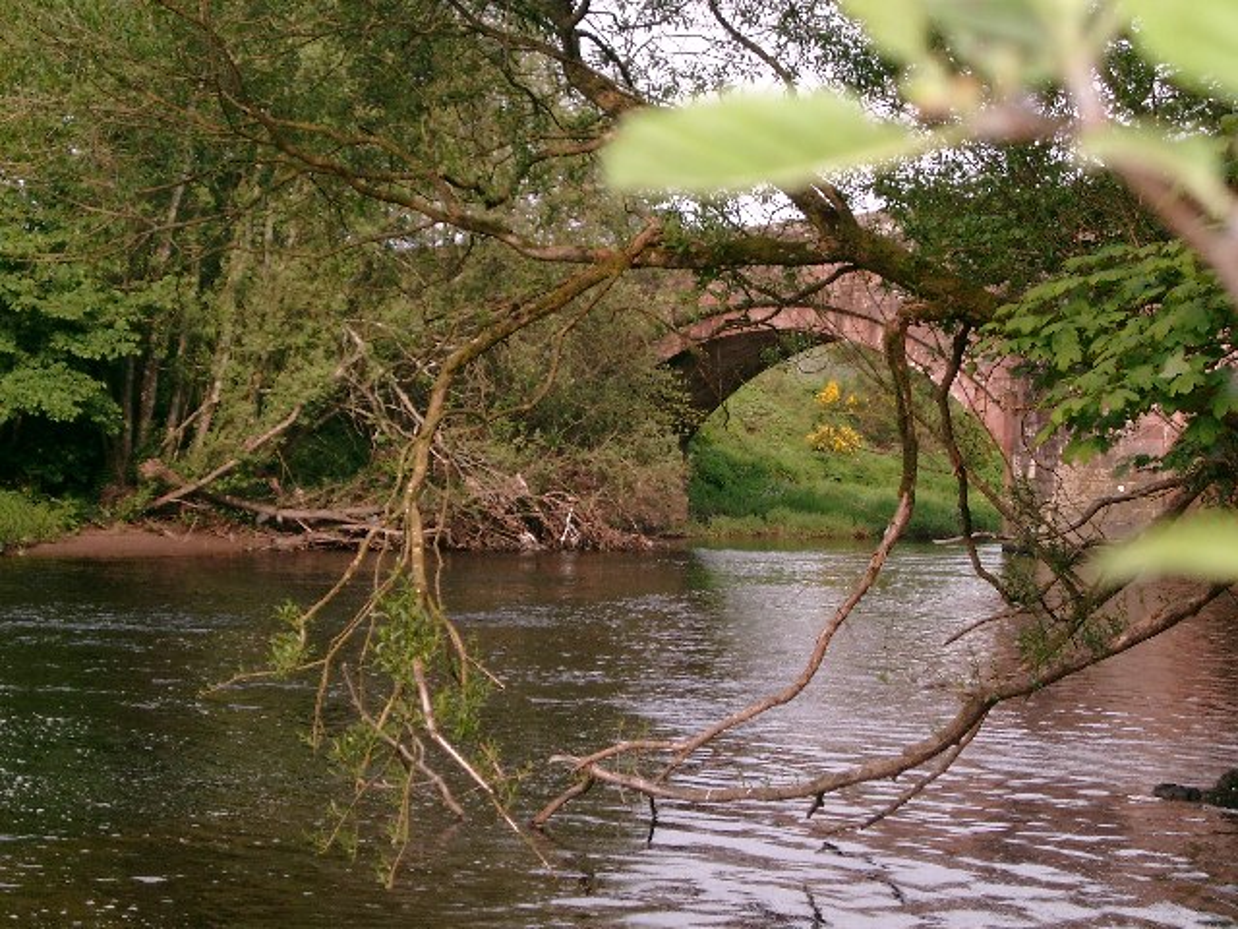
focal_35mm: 87
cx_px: 619
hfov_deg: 22.5
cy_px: 464
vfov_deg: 17.0
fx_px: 3111
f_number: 4.2
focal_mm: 17.7
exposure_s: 1/400
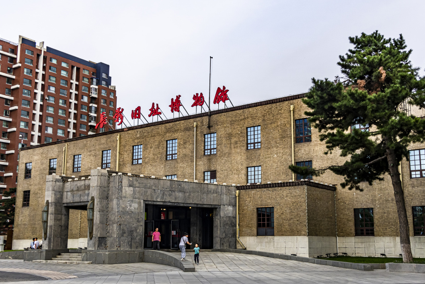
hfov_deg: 46.4
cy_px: 146
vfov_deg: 31.9
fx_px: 496
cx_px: 220
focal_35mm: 42
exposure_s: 1/80
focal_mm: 13.84
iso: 100
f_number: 5.6
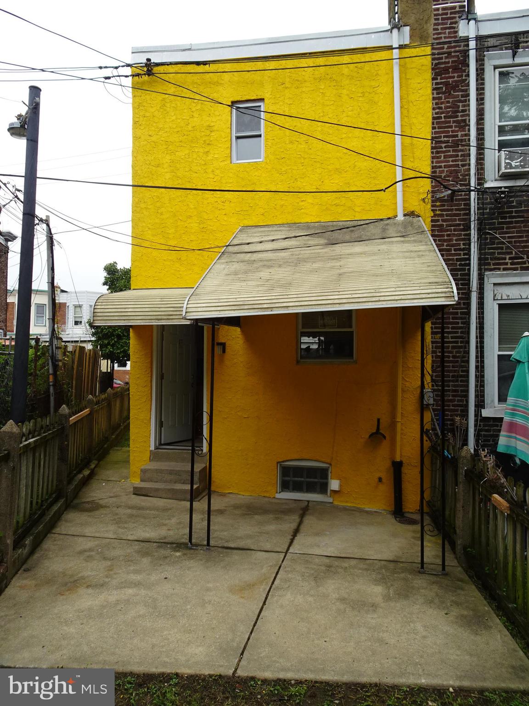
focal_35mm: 24
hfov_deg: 56.8
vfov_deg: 71.6
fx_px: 489
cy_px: 353
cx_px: 264
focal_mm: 4.25
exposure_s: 1/250
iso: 80
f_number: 3.5
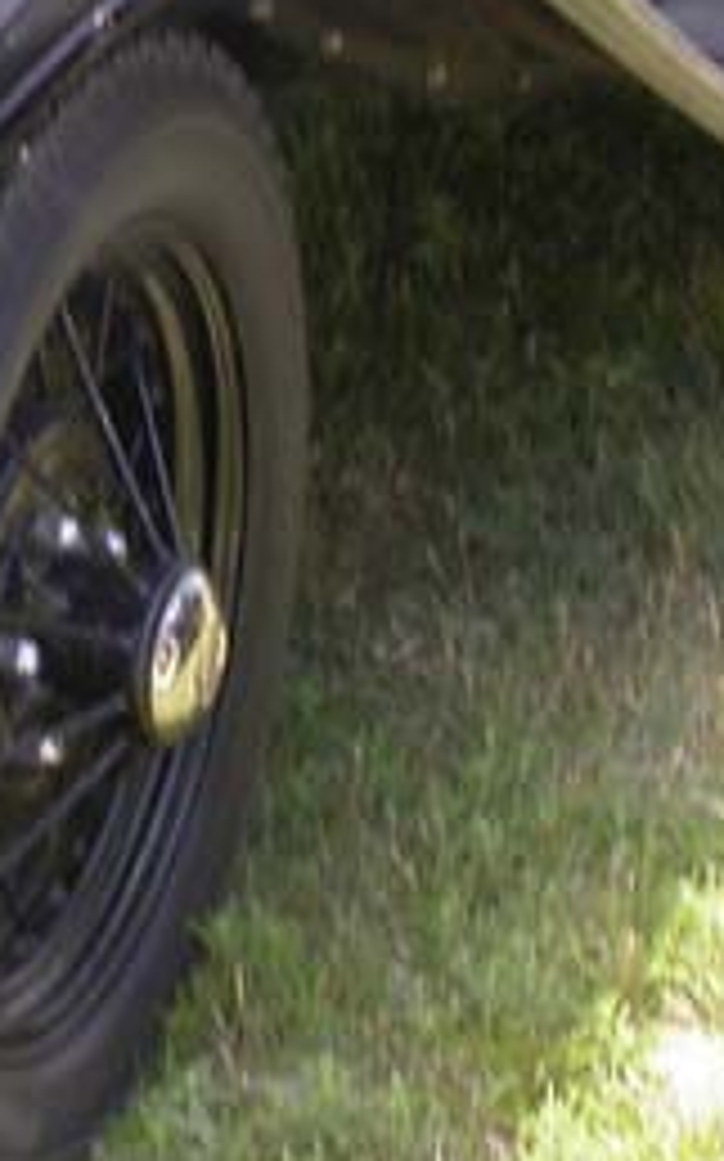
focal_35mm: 125
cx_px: -40
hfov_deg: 10.4
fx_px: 3951
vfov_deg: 16.5
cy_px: 81
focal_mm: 7.85
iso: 100
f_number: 4.7
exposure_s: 1/125
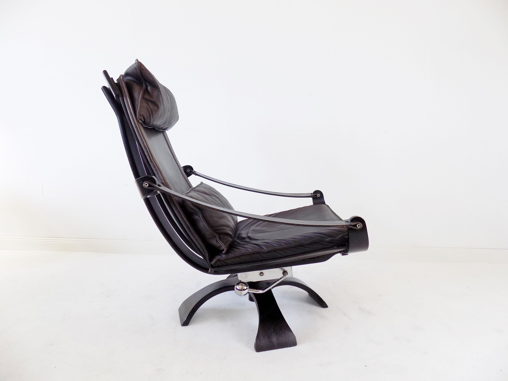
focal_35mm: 23
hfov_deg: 73.9
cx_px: 254
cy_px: 190
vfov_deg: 58.9
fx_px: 338
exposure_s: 1/30
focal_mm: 4
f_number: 3.1
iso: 80
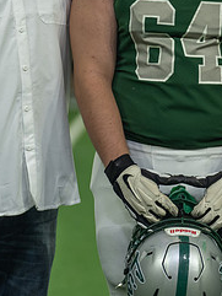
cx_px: 191
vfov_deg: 5.4
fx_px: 3118
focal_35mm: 365
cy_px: 29
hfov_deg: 4.1
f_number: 2.8
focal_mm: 124
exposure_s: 1/320
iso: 1000
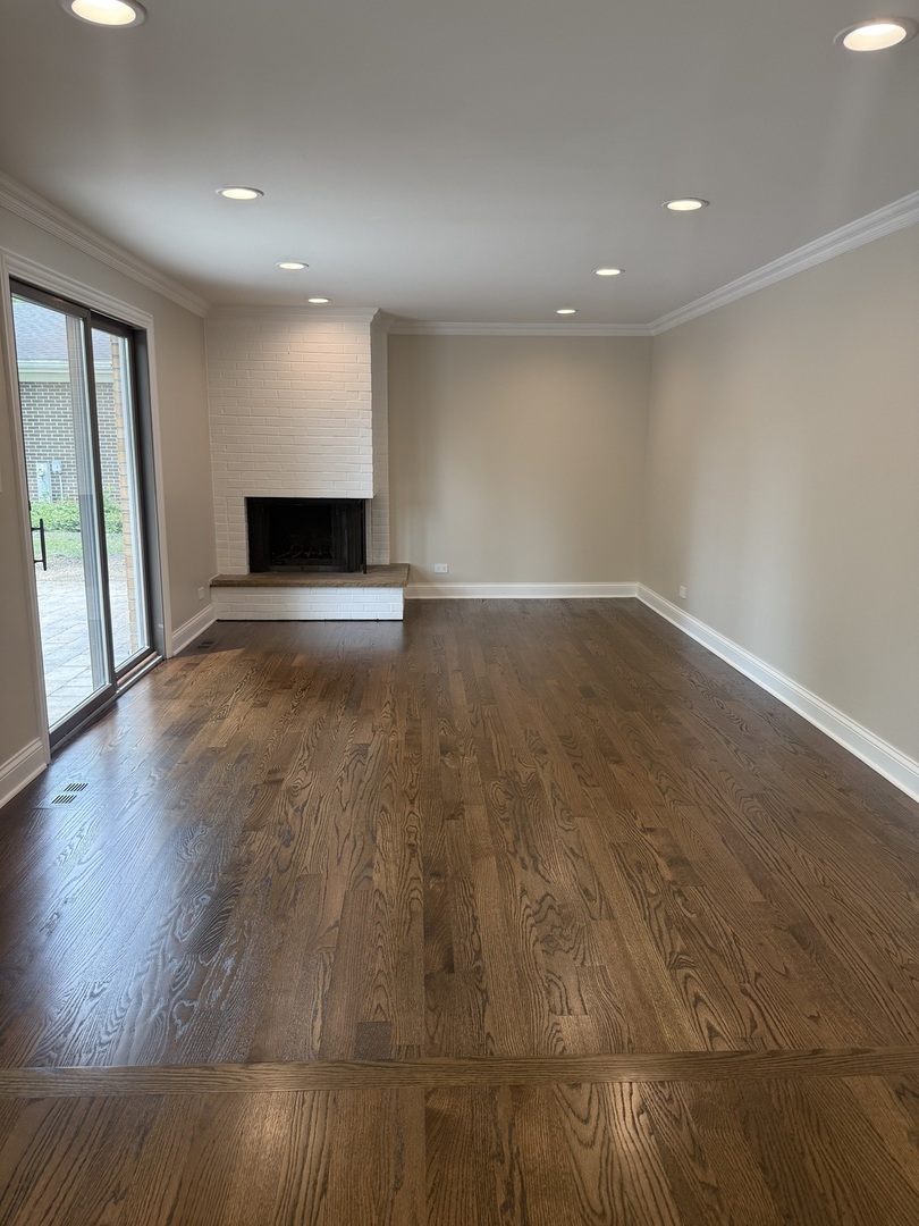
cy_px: 613
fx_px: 850
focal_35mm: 24
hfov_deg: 56.8
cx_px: 460
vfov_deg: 71.6
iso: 125
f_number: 1.78
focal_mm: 6.76
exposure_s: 1/188
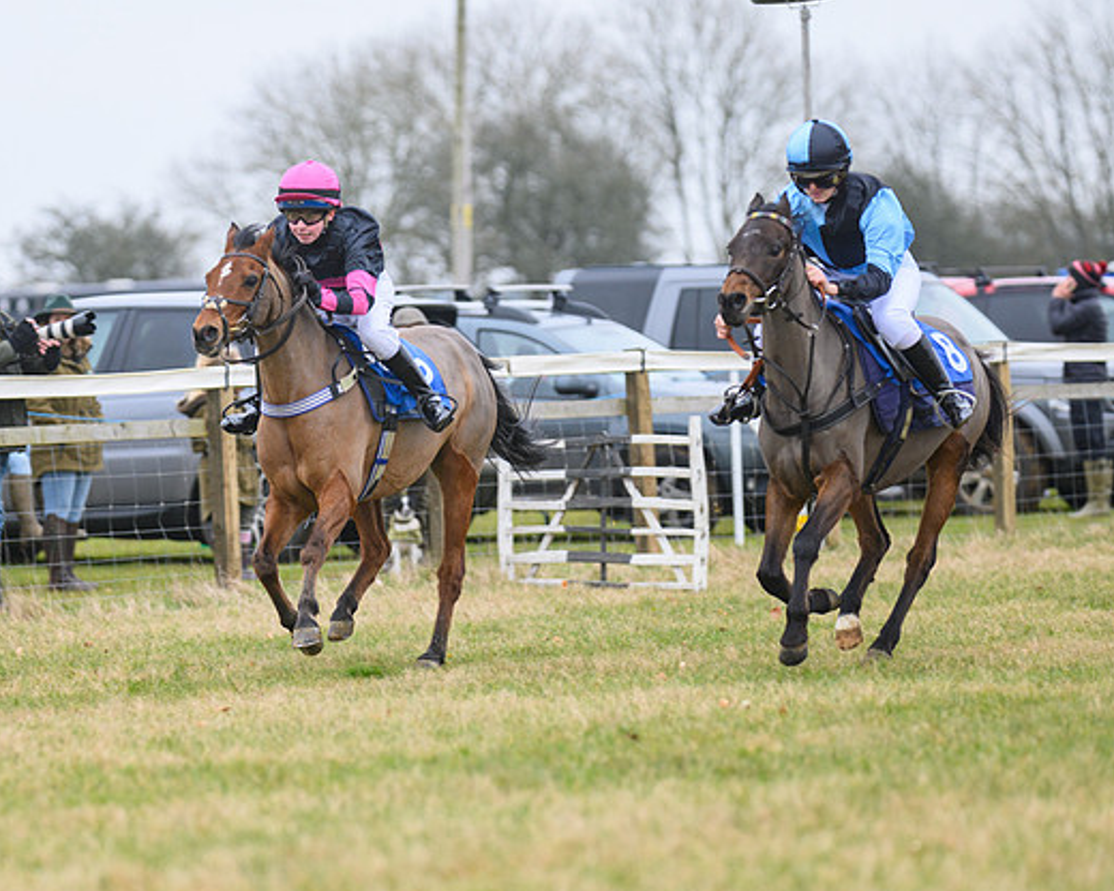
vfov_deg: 6.3
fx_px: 8045
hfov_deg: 7.9
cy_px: 431
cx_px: 333
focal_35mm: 244
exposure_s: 1/500
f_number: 4
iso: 800
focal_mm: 180
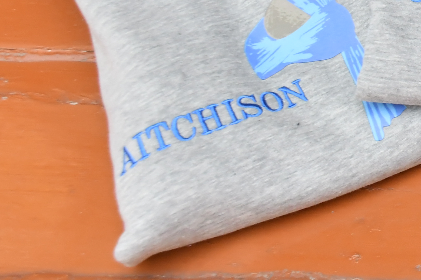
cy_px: -126
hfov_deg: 15.5
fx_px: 1380
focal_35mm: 118
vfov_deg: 11.2
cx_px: 691
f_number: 6.3
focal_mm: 22
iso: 800
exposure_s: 1/500
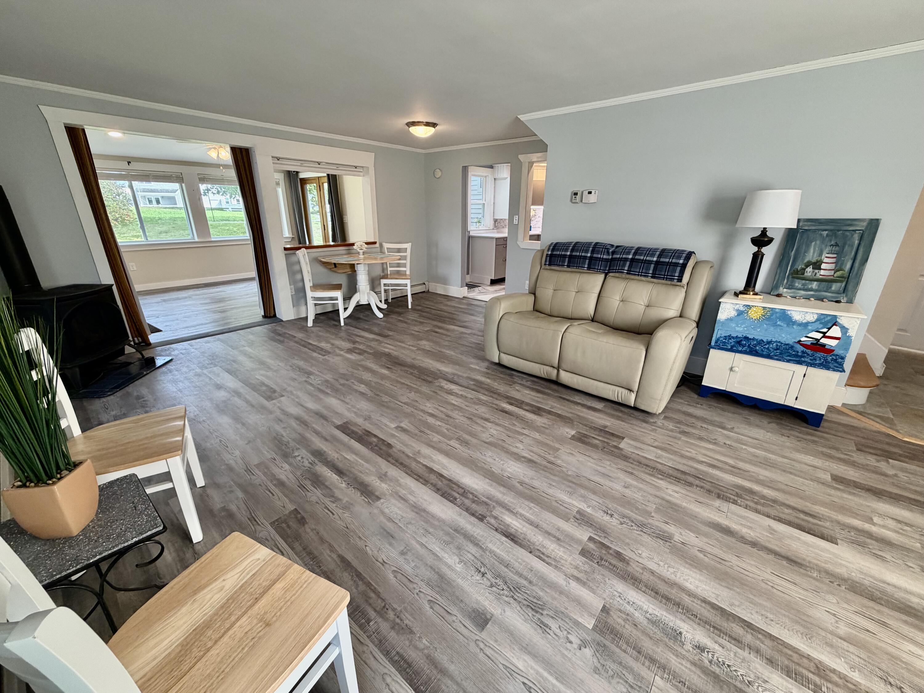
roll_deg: -0.1
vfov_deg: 85.7
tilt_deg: -19.7
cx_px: 462
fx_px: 374
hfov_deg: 102.1
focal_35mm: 14
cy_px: 346
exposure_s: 1/120
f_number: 2.2
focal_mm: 2.22
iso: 200
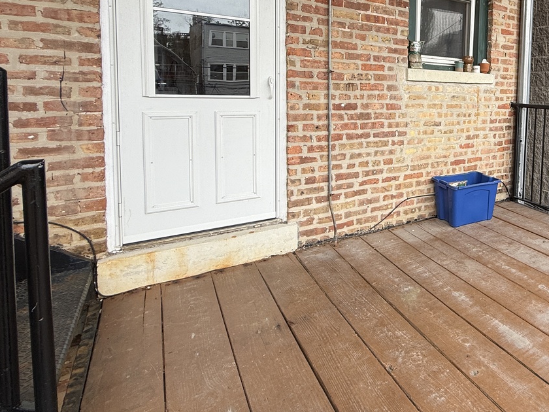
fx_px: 381
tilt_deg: -3.9
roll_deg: -2.0
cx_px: 469
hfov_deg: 62.8
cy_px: 116
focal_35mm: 24
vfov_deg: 54.8
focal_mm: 2.22
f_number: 2.2
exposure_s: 1/274
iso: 50
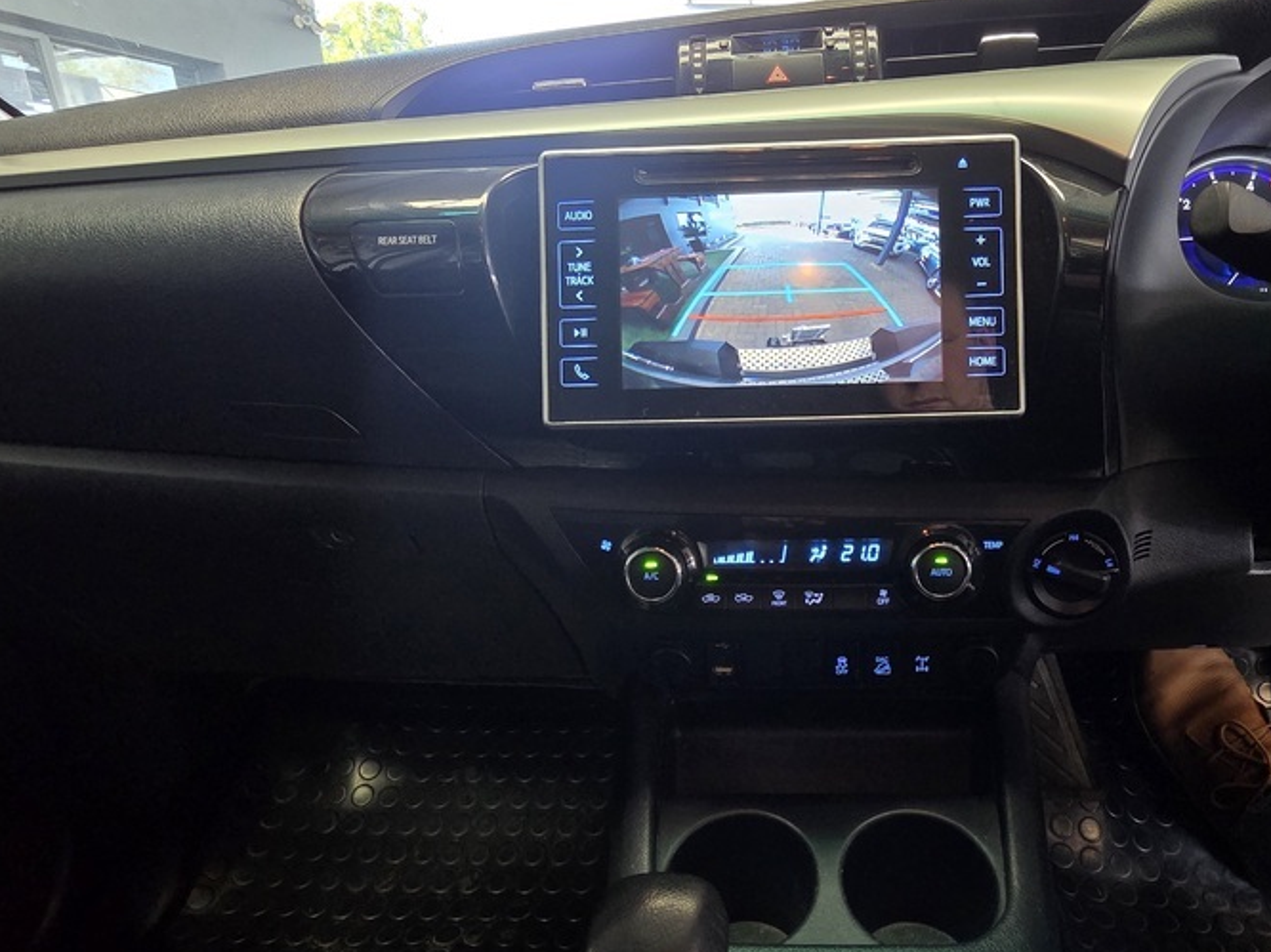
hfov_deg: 80.4
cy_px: 490
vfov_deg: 65.9
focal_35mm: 20
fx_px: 734
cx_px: 788
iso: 400
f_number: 2.2
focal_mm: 2.2
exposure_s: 1/54.3
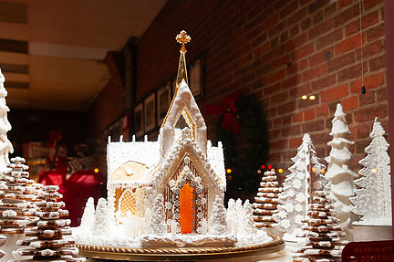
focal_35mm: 43
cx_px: 185
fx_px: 470
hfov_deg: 45.5
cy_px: 147
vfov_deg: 31.1
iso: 1000
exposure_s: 1/125
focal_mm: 32
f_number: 2.8
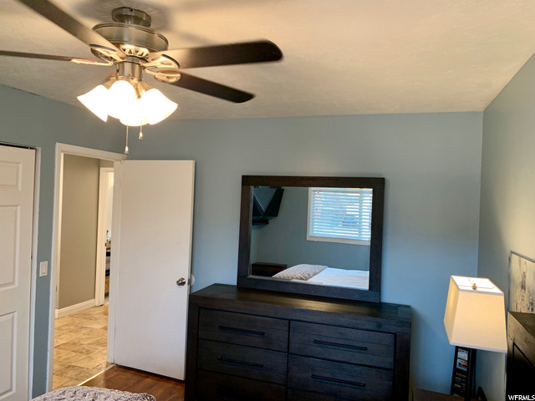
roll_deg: -2.1
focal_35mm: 26
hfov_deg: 67.3
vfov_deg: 53.1
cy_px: 200
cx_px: 268
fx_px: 402
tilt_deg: -0.5
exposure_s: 1/60
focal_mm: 4.25
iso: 160
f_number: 1.8
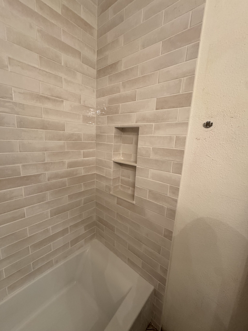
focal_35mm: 14
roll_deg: -3.7
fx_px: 134
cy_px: 166
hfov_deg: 85.7
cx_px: 124
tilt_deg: -10.1
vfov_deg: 102.1
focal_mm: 2.22
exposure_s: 1/60
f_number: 2.2
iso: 250
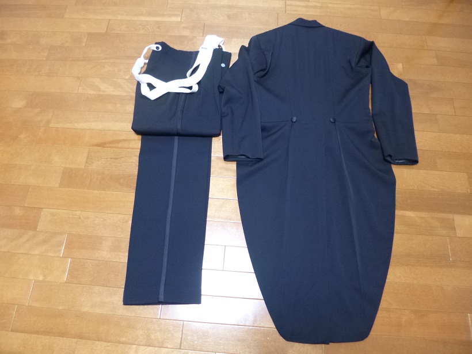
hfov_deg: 71.6
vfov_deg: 56.8
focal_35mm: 24
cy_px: 177
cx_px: 236
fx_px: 327
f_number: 2.5
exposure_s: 1/6
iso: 400
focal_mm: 4.3
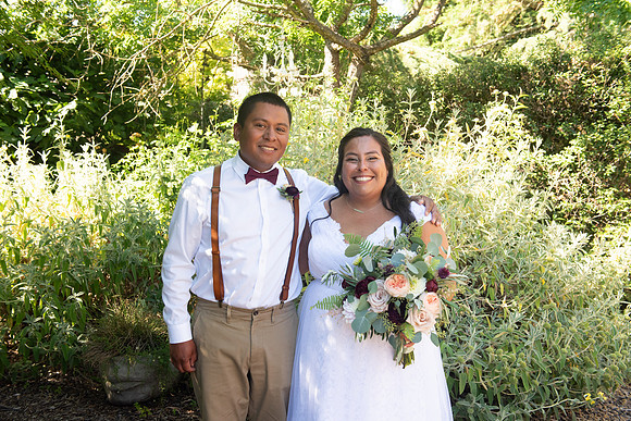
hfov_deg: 50.7
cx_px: 316
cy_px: 210
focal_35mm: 38
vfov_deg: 35.1
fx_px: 666
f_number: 4.5
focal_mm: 38
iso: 640
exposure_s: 1/320
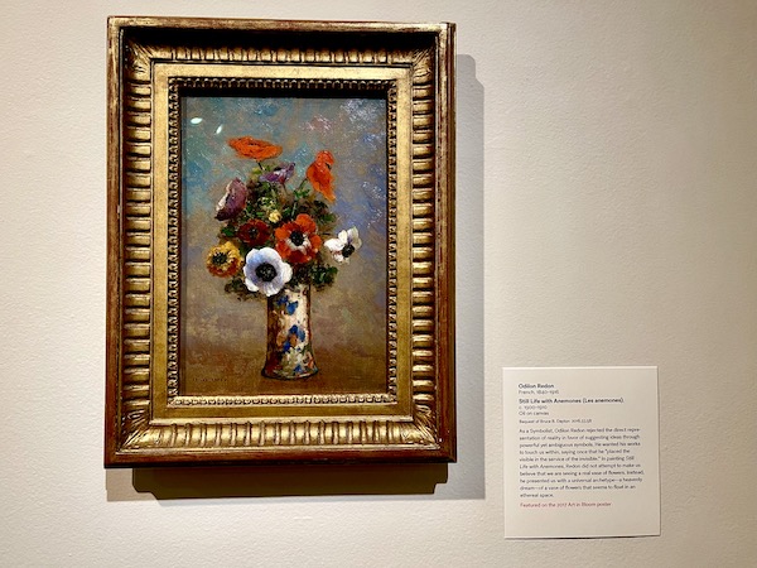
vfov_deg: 53.1
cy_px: 284
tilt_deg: +0.5
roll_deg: +1.1
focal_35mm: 26
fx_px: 569
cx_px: 378
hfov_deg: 67.3
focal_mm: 5.1
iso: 160
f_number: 1.6
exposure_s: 1/60
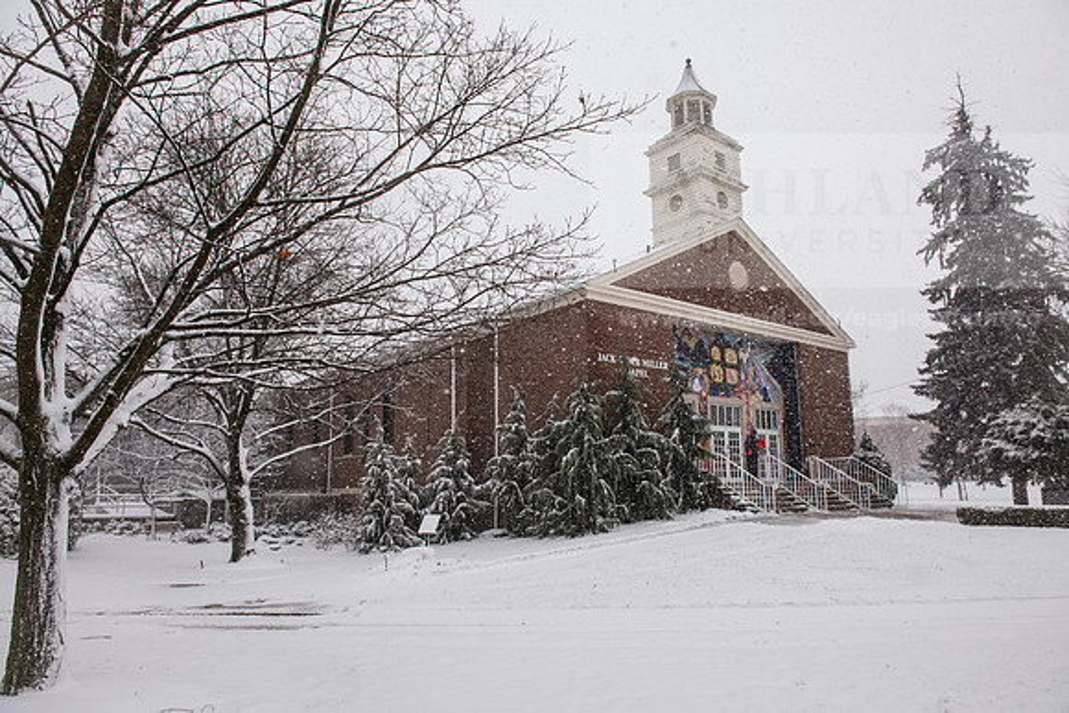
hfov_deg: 73.7
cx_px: 534
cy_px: 356
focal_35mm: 24
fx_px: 713
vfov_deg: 53.2
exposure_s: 1/800
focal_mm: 24
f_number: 7.1
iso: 1000
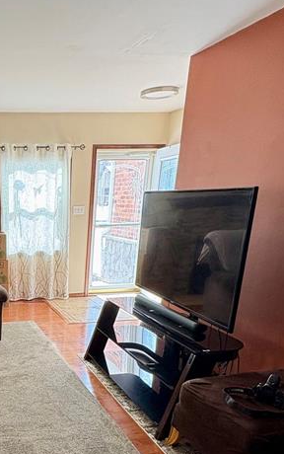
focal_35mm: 33
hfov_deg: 34.4
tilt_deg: -18.9
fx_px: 408
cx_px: -10
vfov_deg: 55.3
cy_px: 340
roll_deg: +2.2
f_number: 2.2
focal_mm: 2.22
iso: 64
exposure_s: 1/99
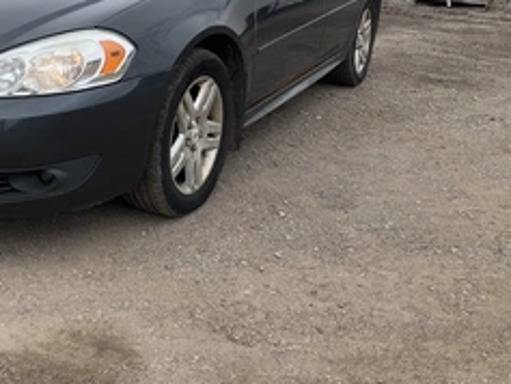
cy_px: 67
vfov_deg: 28.9
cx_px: 95
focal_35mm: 49
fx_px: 724
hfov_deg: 37.4
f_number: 1.8
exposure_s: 1/1250
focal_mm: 3
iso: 25
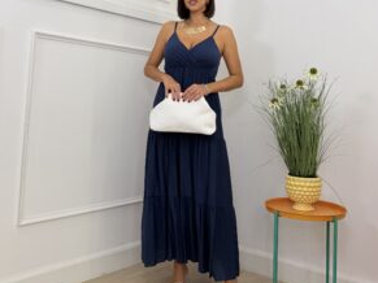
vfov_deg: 42.6
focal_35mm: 33
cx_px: 194
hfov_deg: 55.4
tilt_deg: +5.5
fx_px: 360
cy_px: 104
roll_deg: -2.2
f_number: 1.78
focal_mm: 6.76
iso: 80
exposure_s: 1/358
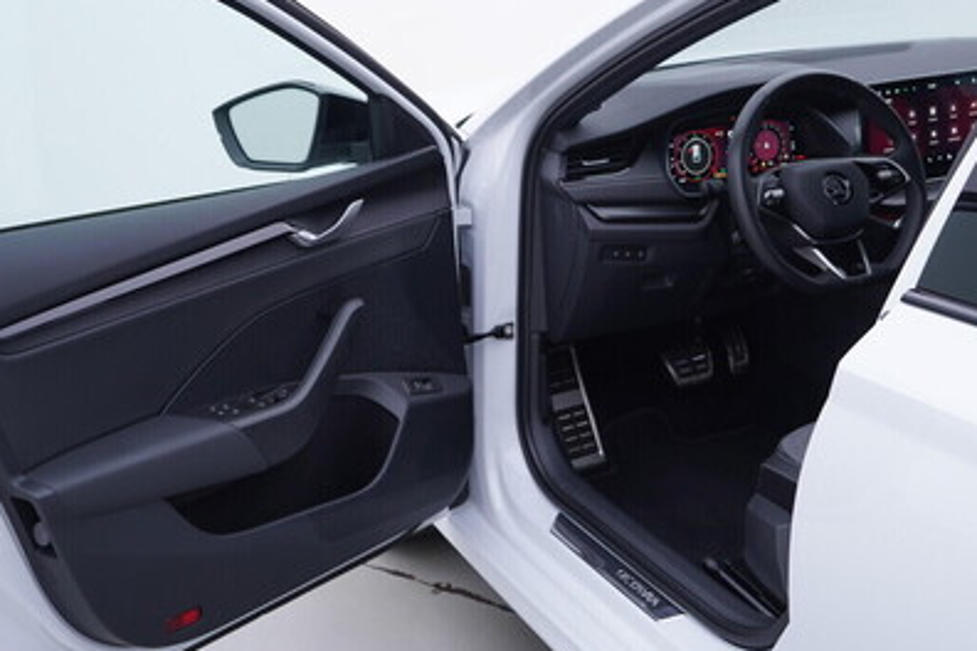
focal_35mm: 50
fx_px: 1357
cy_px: 285
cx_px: 538
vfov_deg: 27.0
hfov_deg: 39.6
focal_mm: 24
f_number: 3.5
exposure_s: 1/60
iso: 125
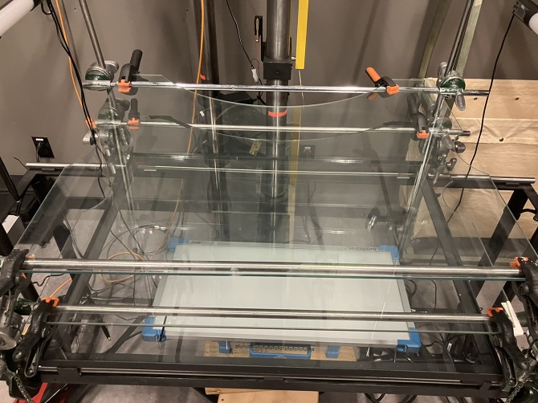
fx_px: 435
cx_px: 269
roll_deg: -0.7
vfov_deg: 49.7
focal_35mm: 28
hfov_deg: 63.5
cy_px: 202
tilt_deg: -39.1
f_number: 1.8
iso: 320
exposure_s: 1/60
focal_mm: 3.99
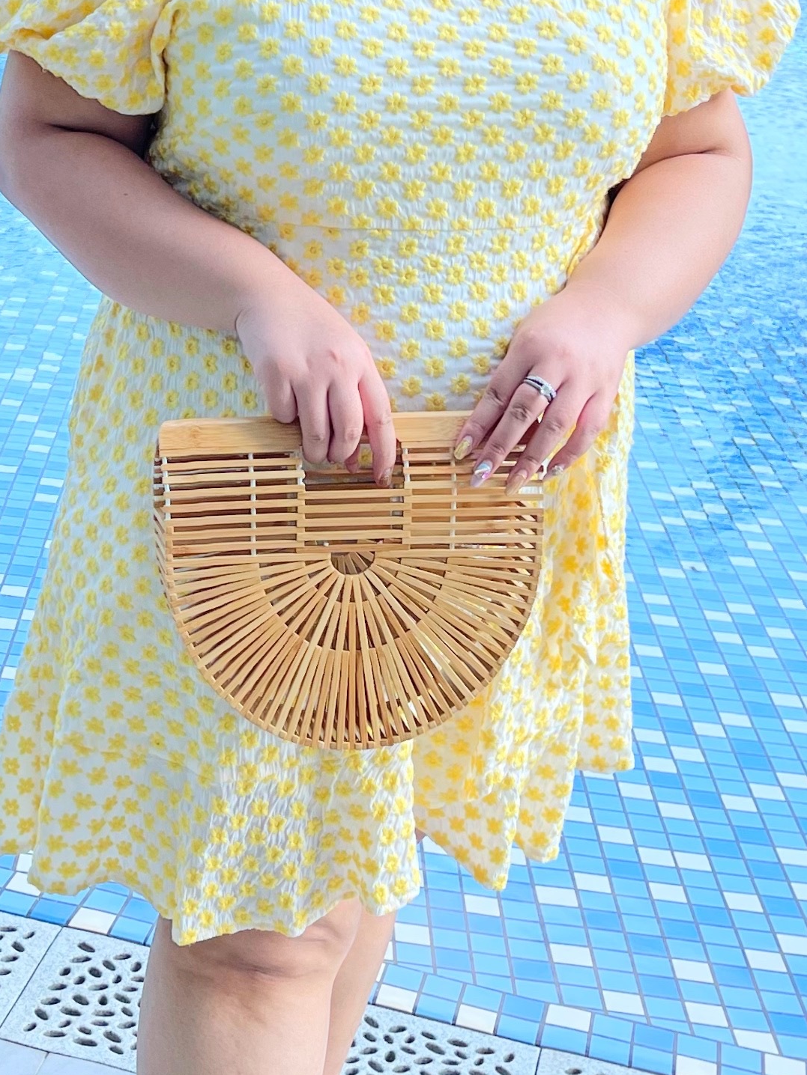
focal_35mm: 73
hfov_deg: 19.7
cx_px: 53
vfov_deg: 26.6
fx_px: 2269
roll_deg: -4.2
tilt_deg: -18.8
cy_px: 449
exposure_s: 1/521
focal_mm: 5.1
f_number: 1.6
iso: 32
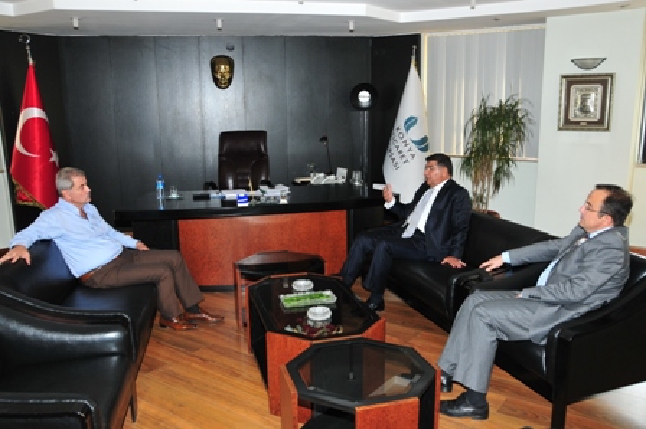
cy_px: 214
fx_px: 538
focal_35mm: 30
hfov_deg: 62.0
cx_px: 323
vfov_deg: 43.5
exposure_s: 1/60
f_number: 5.6
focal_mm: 20
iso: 400
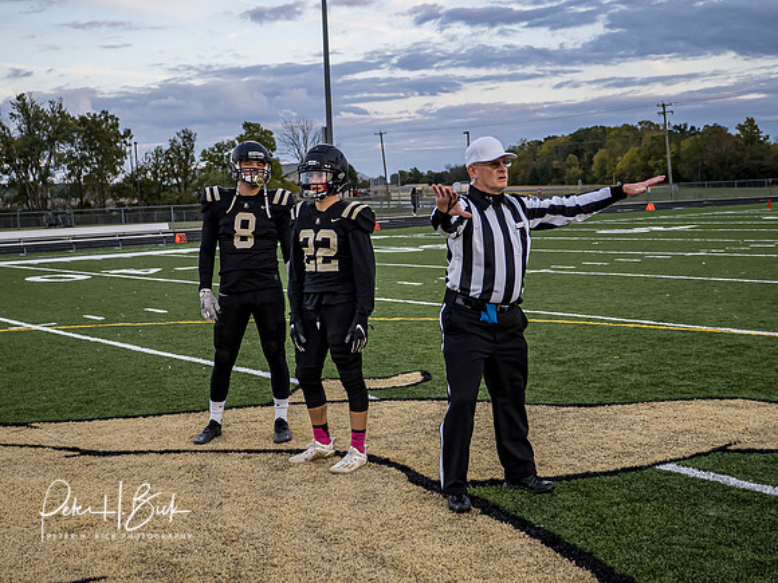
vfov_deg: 30.5
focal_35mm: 48
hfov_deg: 40.0
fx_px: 1068
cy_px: 313
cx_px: 387
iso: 800
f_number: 1.7
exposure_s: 1/2000
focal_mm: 18
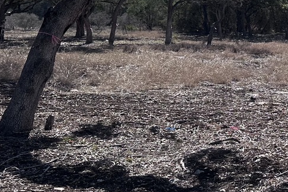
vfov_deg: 18.2
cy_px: 27
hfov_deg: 24.4
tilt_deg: +2.2
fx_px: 592
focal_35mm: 74
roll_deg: +0.3
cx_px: 360
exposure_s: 1/3356
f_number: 1.78
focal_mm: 6.86
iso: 80
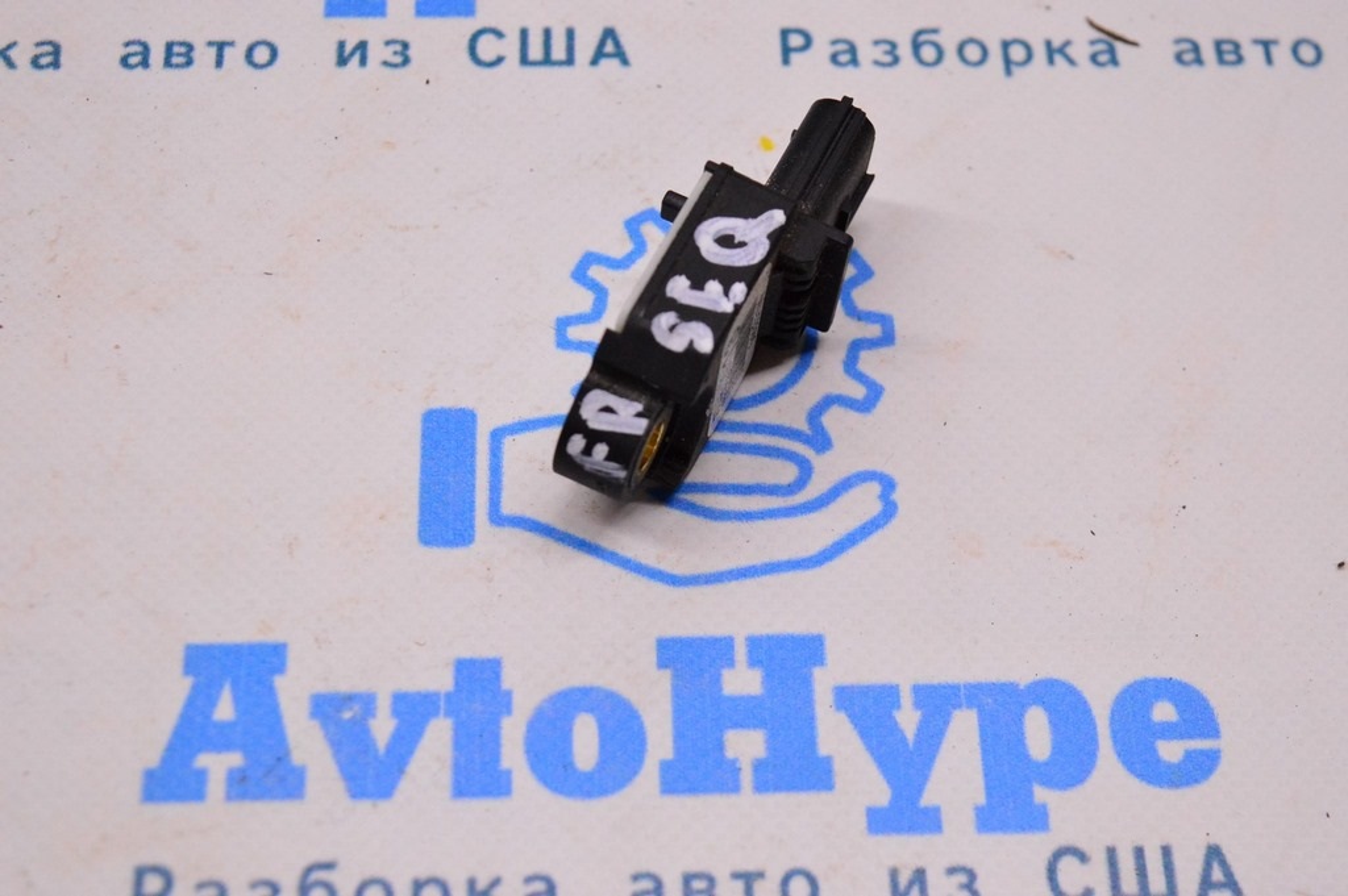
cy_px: 448
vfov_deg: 21.5
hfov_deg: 31.9
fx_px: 2357
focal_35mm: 63
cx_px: 674
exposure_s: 1/320
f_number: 6.3
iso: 3200
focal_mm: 42
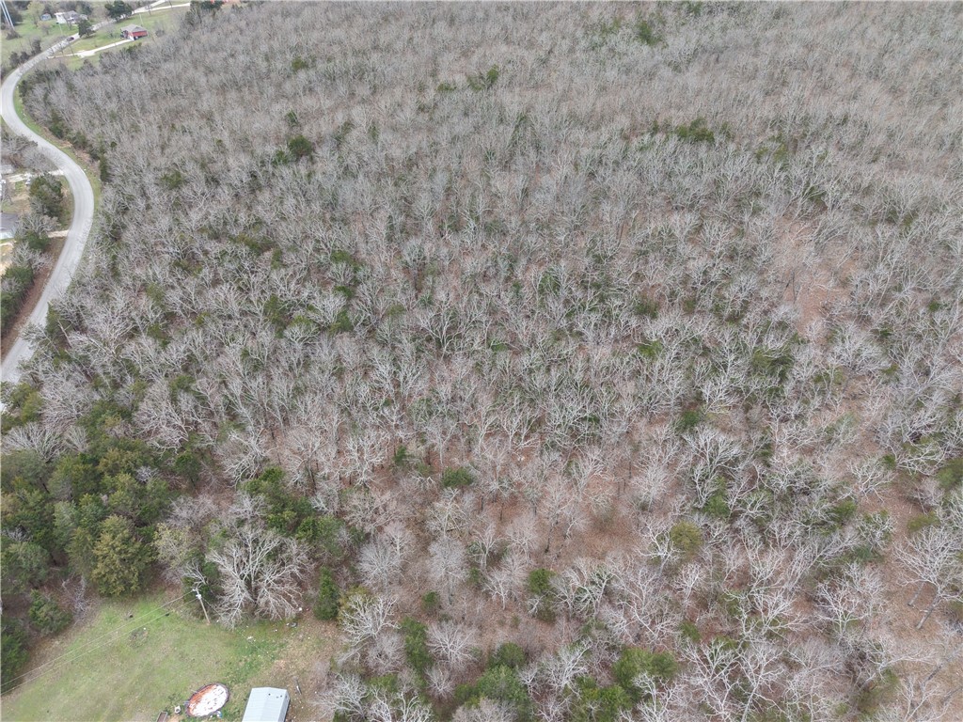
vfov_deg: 56.8
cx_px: 482
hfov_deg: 71.6
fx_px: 668
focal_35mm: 24
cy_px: 361
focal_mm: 8.67
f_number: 1.8
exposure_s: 1/500
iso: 100
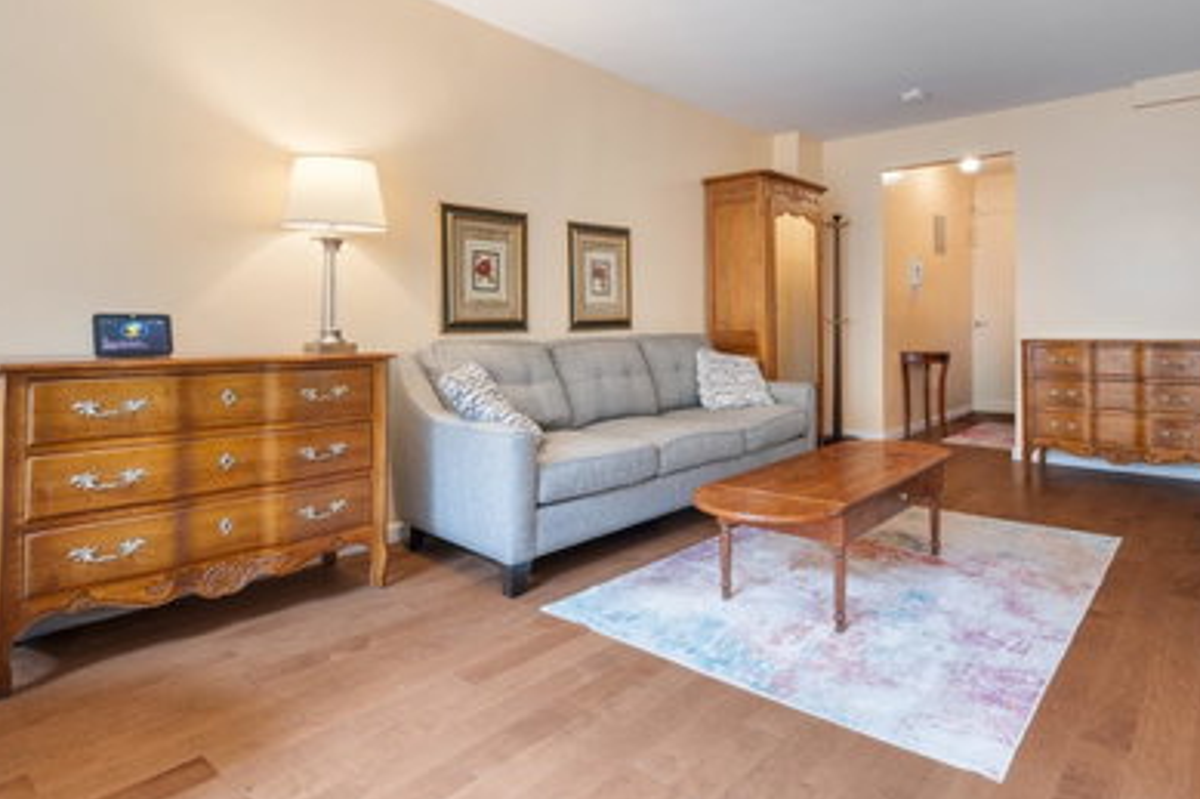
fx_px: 700
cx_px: 700
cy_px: 339
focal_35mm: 21
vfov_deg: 59.2
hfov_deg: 80.6
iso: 320
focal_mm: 17
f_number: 9
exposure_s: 1.6
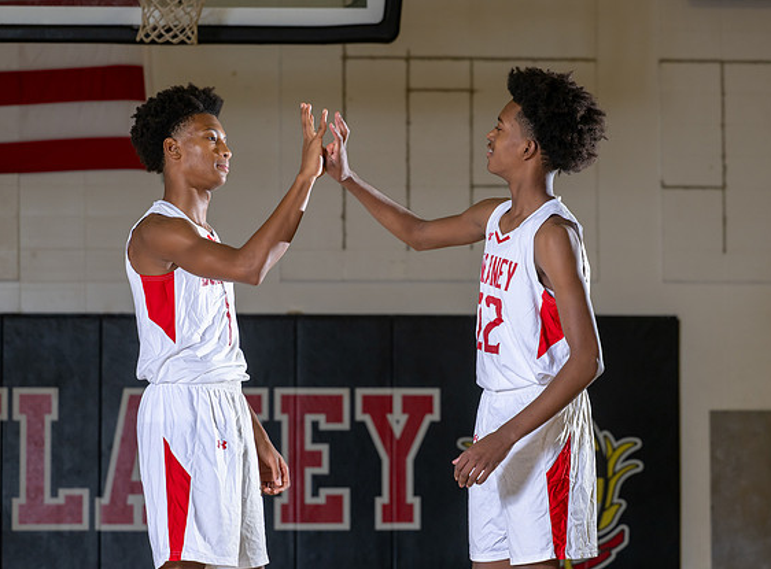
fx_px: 2813
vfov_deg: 11.6
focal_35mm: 127
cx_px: 411
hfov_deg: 15.6
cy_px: 297
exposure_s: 1/125
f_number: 5.6
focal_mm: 103
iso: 400
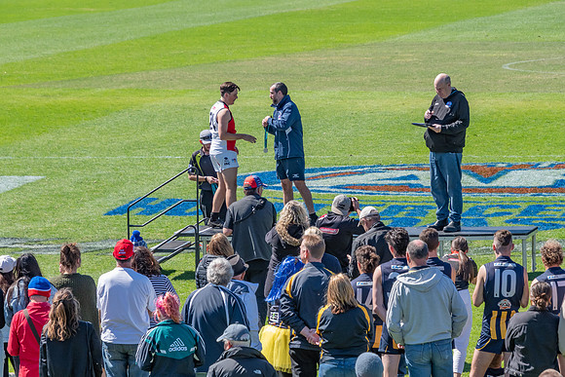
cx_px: 282
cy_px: 188
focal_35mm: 244
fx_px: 3827
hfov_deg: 8.4
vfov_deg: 5.6
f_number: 8
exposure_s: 1/1250
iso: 800
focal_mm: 155
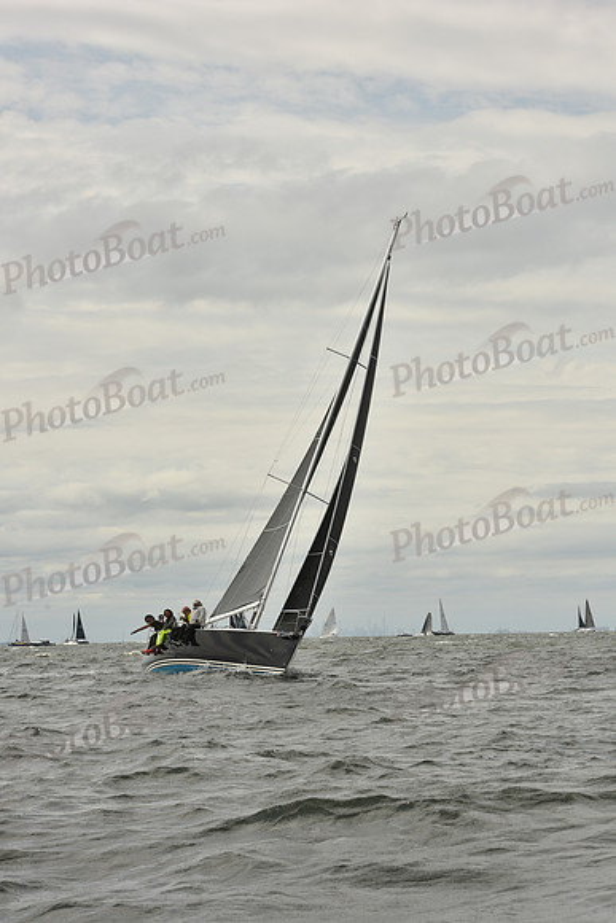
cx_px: 308
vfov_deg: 21.5
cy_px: 462
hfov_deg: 14.4
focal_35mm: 95
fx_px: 2437
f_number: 10
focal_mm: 95
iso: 250
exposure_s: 1/800
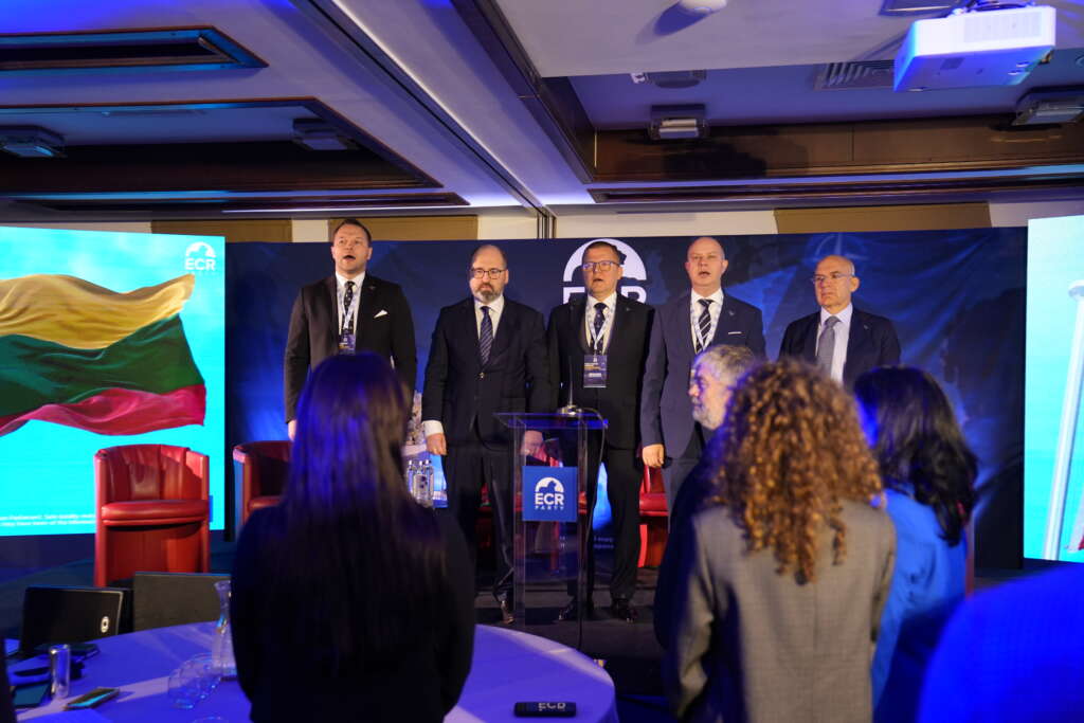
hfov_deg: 53.1
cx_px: 542
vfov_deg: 36.9
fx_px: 1084
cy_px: 362
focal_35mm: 36
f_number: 2.8
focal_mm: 36
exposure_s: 1/200
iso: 1600
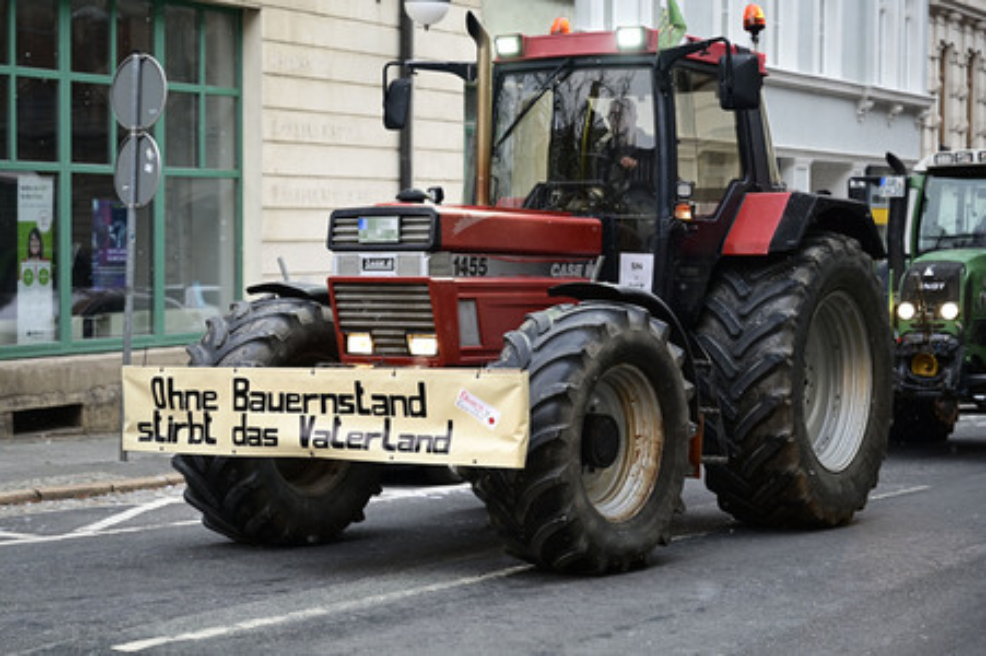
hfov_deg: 28.9
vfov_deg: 19.4
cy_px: 328
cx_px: 493
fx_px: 1916
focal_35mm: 70
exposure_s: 1/320
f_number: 2.8
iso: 1400
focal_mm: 70
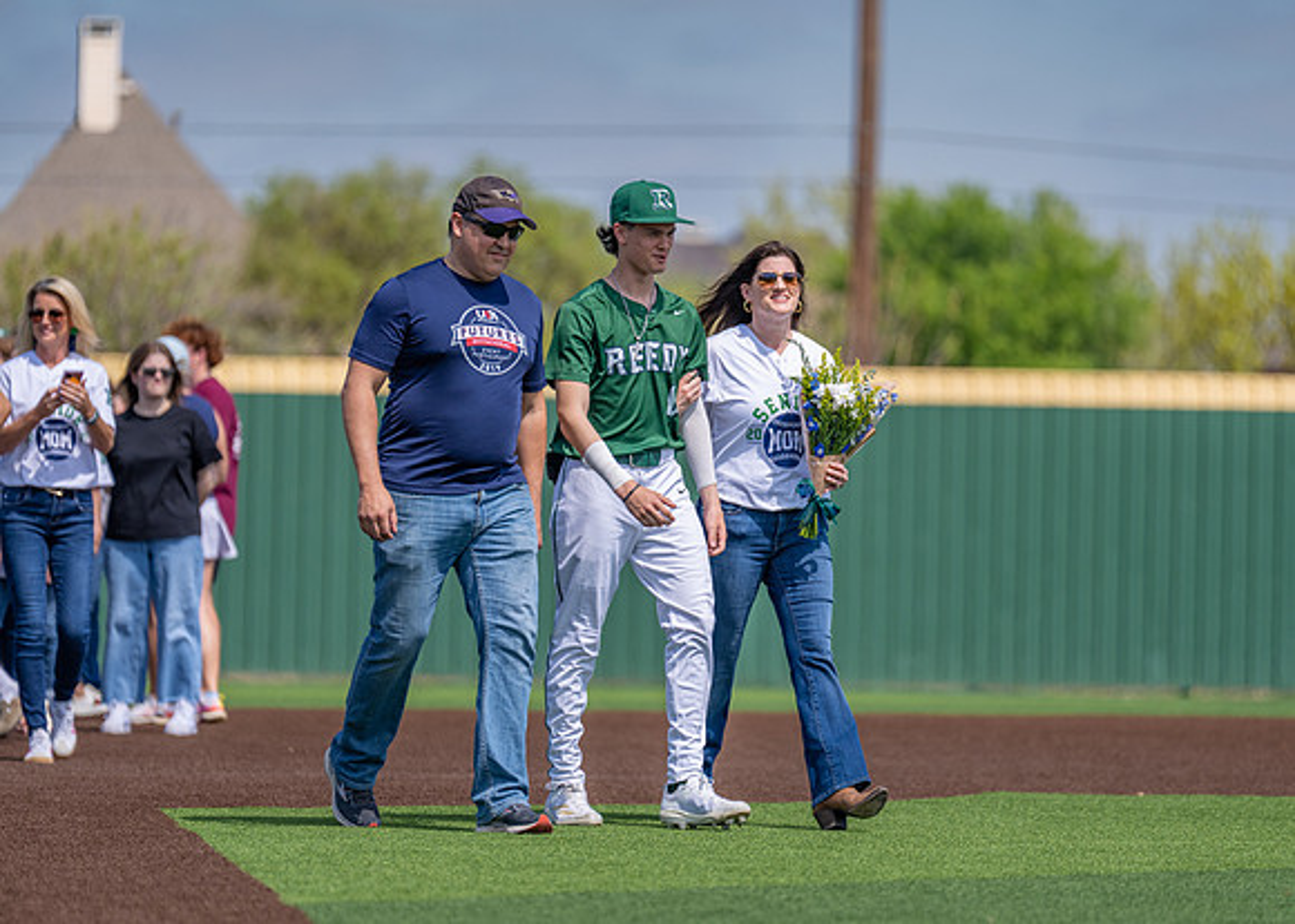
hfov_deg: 9.3
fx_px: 7924
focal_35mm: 215
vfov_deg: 6.7
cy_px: 461
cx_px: 696
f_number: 2.8
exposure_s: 1/2500
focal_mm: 200
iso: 100
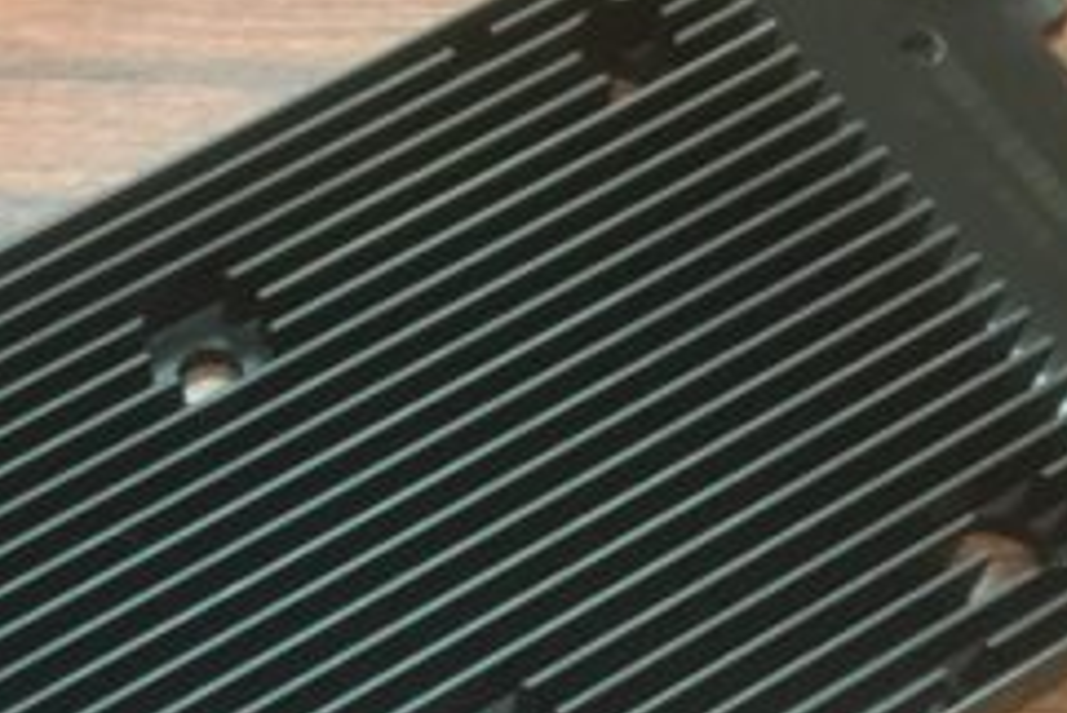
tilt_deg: -64.2
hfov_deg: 26.6
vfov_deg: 17.9
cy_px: 678
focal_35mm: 75
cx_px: 261
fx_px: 2224
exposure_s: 1/15
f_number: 2.2
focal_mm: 4.15
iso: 250
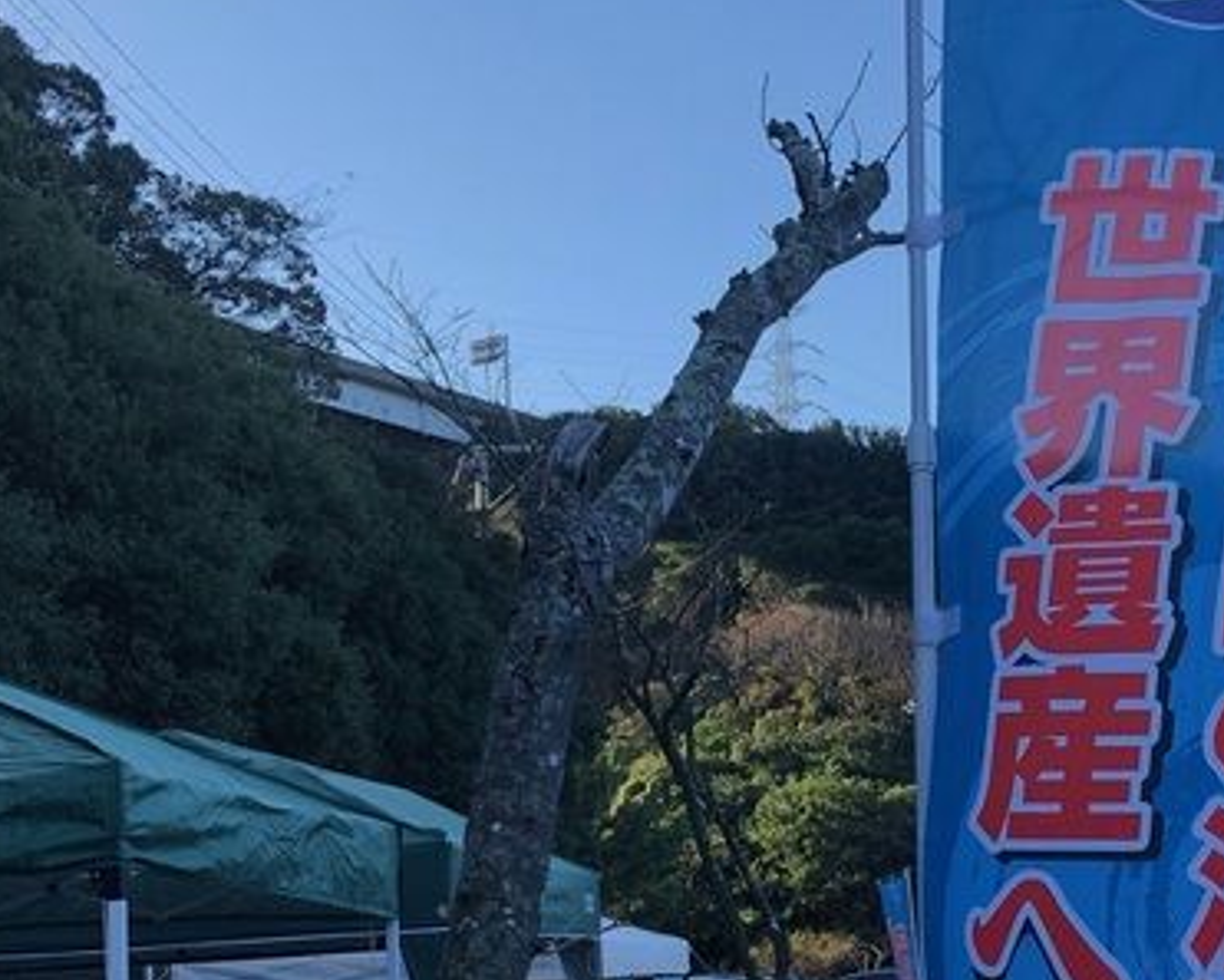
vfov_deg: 25.2
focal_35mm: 60
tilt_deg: +8.0
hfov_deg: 30.6
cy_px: 704
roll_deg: +3.9
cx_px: 985
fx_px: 2174
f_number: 1.8
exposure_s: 1/444
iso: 20
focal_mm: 3.99
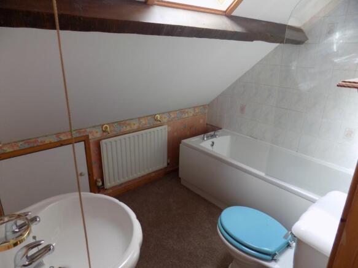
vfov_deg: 58.9
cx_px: 179
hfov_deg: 73.9
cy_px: 134
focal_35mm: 23
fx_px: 238
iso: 80
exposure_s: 1/30
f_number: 3.1
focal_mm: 4
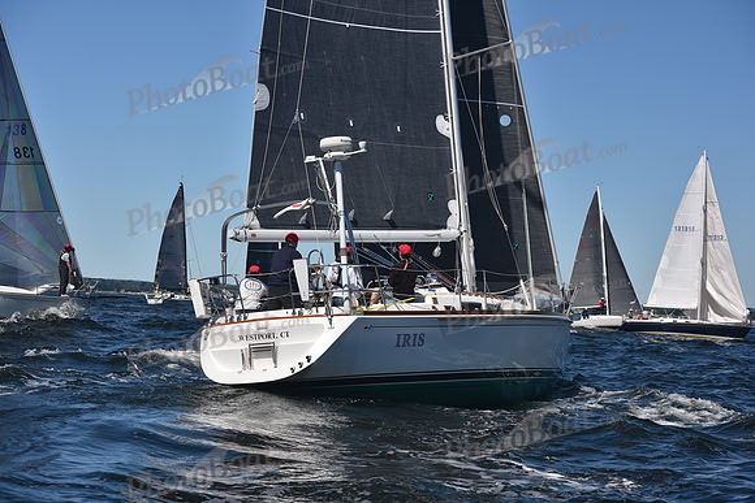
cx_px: 378
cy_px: 252
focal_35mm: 70
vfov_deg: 19.5
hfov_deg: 28.8
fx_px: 1468
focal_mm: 70
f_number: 6.3
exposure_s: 1/800
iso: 200
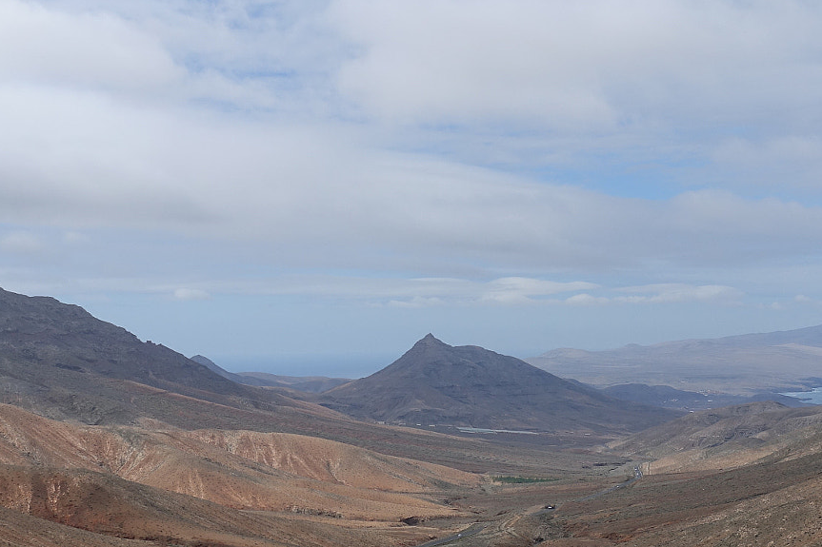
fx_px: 1438
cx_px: 284
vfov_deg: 21.5
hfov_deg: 31.7
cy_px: 368
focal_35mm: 63
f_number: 3.2
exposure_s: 1/320
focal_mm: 12.48
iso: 125
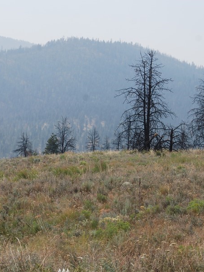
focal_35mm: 143
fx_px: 1123
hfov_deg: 10.4
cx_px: 81
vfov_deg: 13.8
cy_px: 127
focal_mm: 55
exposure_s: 1/250
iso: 100
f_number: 8
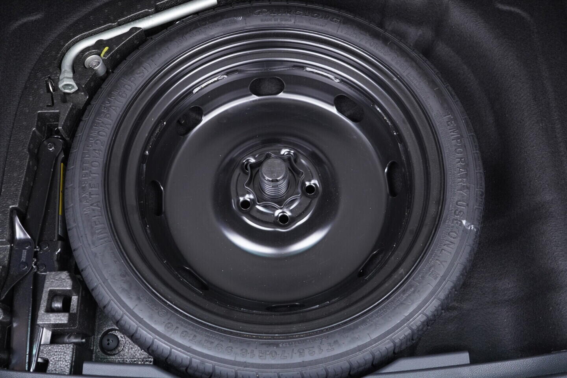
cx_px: 284
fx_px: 567
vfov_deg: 36.9
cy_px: 189
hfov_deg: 53.1
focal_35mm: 36
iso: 800
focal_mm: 24
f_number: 2.8
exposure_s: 1/40
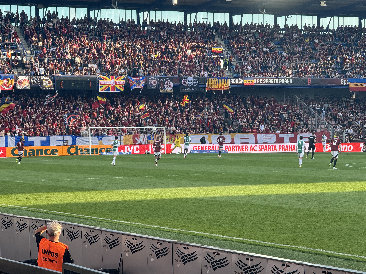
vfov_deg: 12.3
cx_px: 183
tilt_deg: -0.1
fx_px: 1269
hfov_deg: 16.4
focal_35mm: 120
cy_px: 137
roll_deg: +1.5
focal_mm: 15.66
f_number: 2.8
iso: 50
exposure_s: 1/177
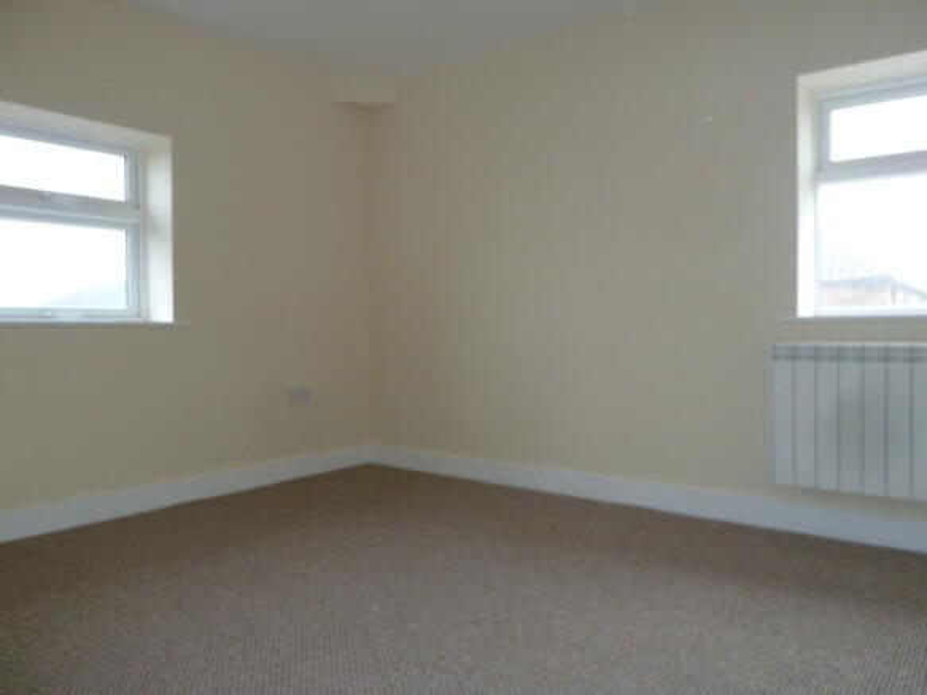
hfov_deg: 69.4
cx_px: 464
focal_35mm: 25
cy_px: 348
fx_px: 669
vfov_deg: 54.9
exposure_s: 1/30
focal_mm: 4.1
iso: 200
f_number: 3.3
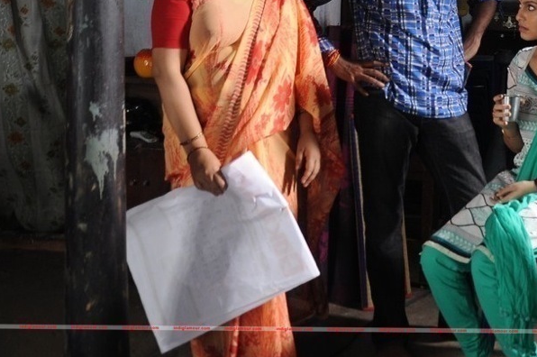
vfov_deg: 25.1
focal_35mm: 53
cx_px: 448
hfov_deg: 36.1
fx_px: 787
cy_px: 66
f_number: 4
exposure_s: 1/100
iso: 500
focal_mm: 21
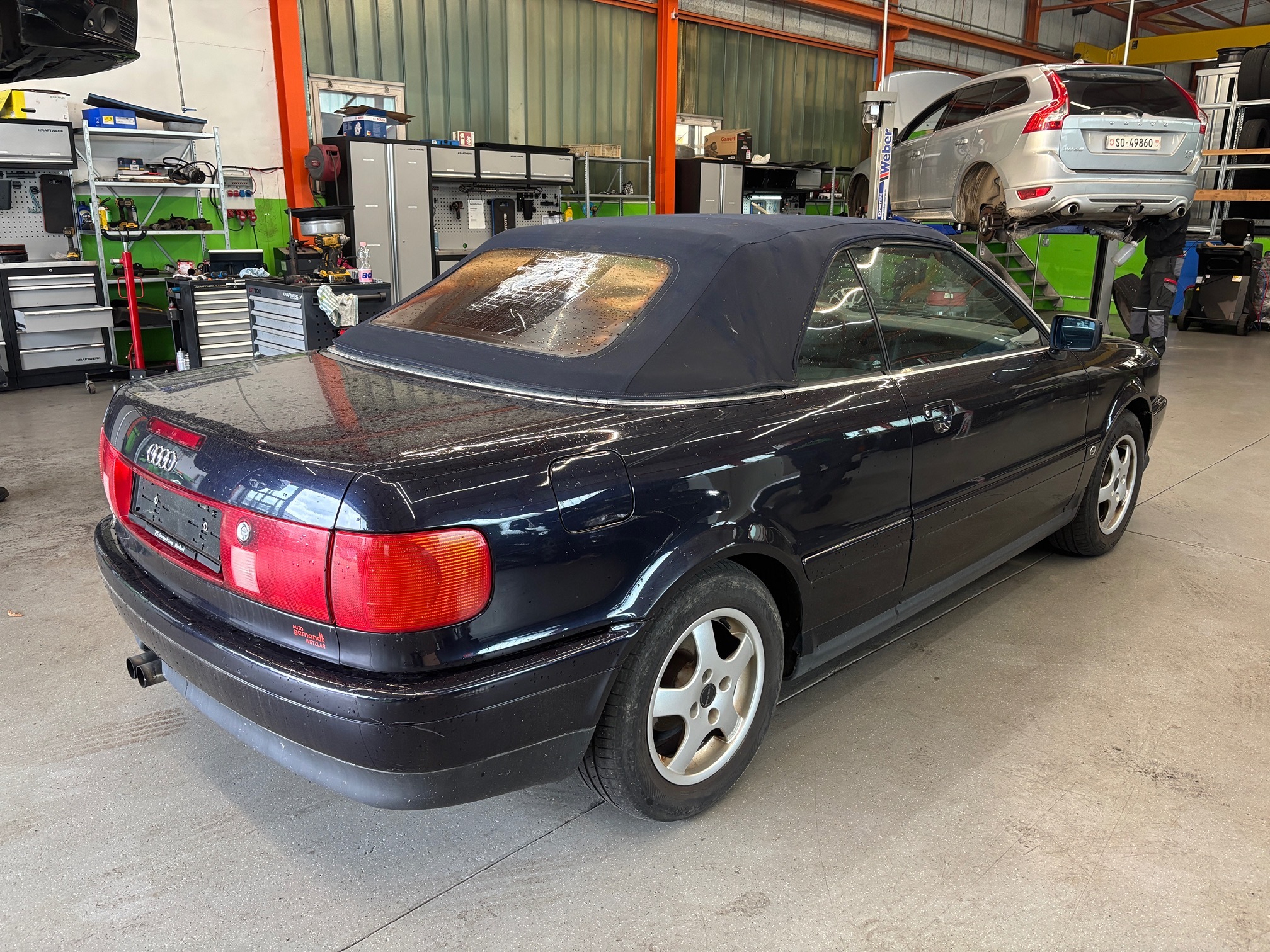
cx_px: 635
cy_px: 476
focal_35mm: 26
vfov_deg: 53.1
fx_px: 954
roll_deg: -0.9
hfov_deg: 67.3
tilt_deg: -15.9
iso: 200
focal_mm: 5.96
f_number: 1.6
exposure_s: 1/50
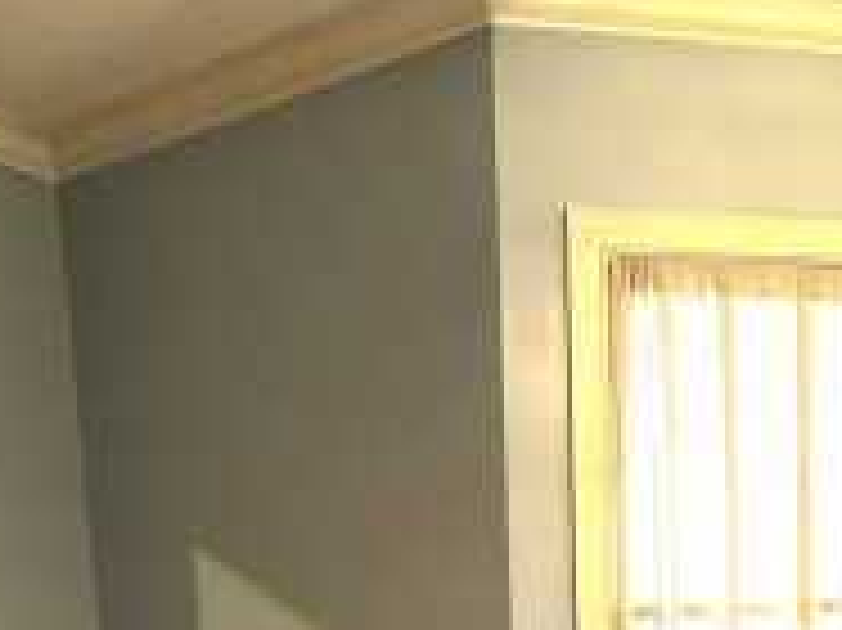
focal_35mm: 50
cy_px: 860
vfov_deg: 24.6
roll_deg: +1.5
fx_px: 1215
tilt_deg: -10.5
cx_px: 570
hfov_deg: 37.7
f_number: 2.2
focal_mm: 2.22
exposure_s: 1/60
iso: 640
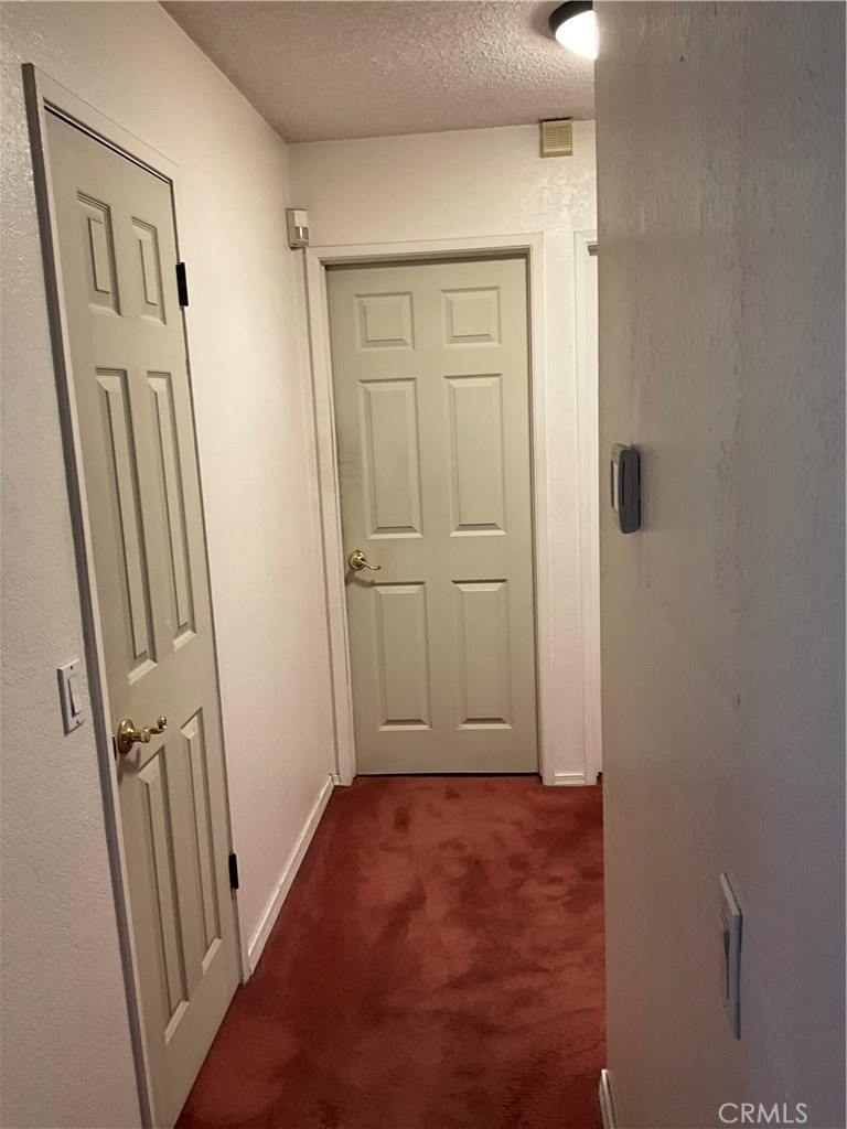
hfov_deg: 48.2
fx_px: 946
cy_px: 564
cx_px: 424
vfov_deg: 61.7
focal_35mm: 29
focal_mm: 3
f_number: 1.8
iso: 80
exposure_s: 1/60
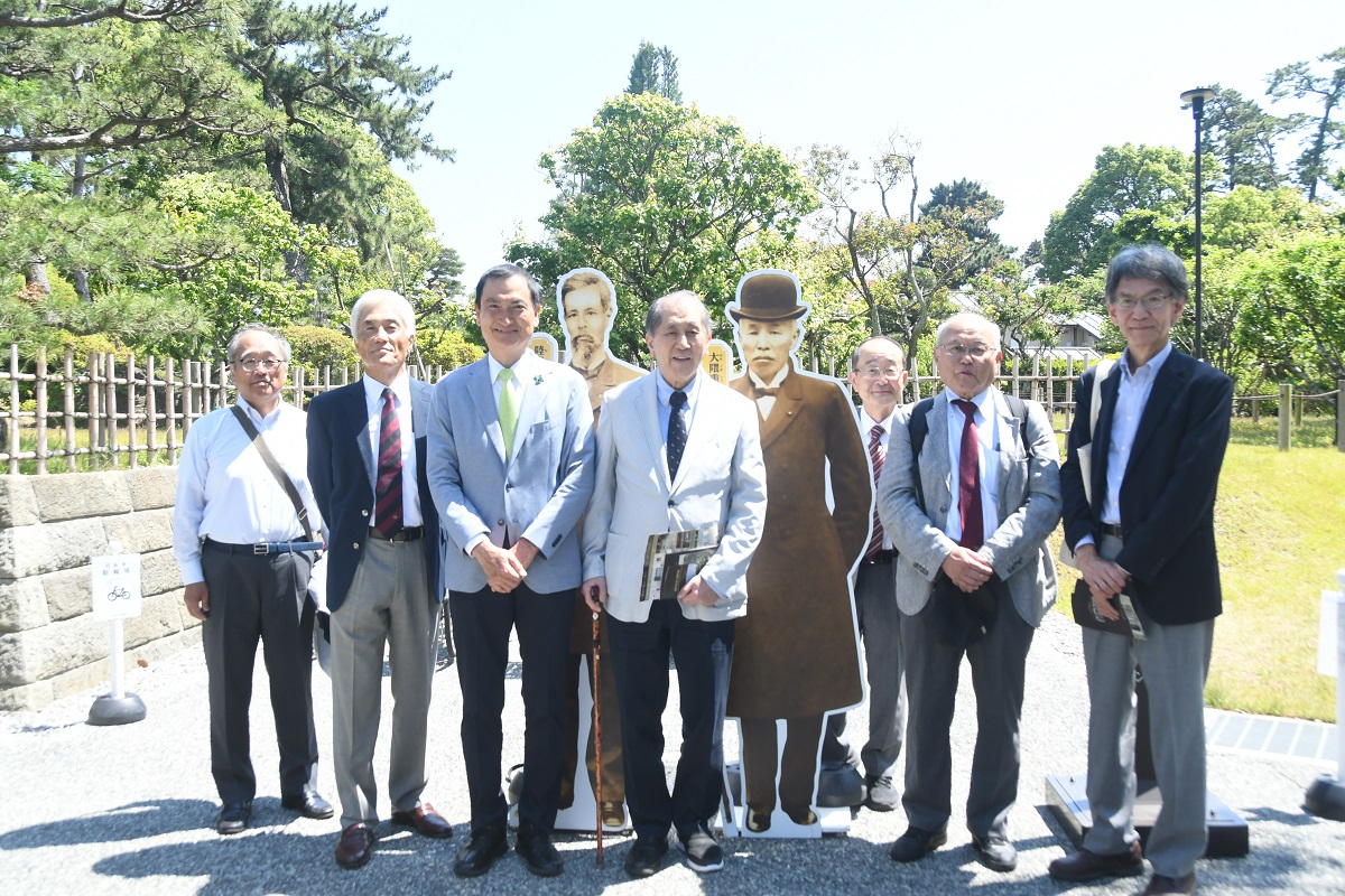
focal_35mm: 30
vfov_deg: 43.6
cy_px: 448
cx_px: 672
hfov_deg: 61.9
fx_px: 1121
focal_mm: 20
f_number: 5.6
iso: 500
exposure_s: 1/640
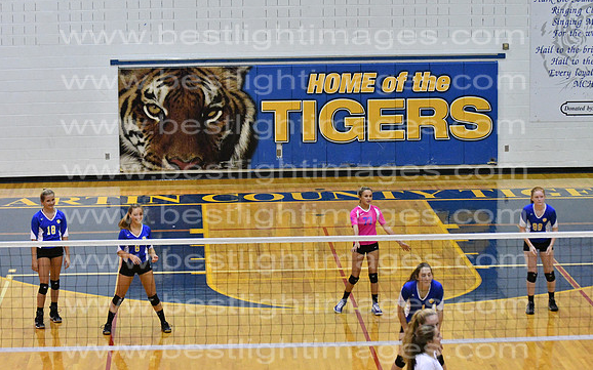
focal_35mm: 215
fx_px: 3474
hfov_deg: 9.8
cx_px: 296
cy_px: 194
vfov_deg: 6.1
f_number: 4
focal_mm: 140
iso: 8000
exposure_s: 1/640
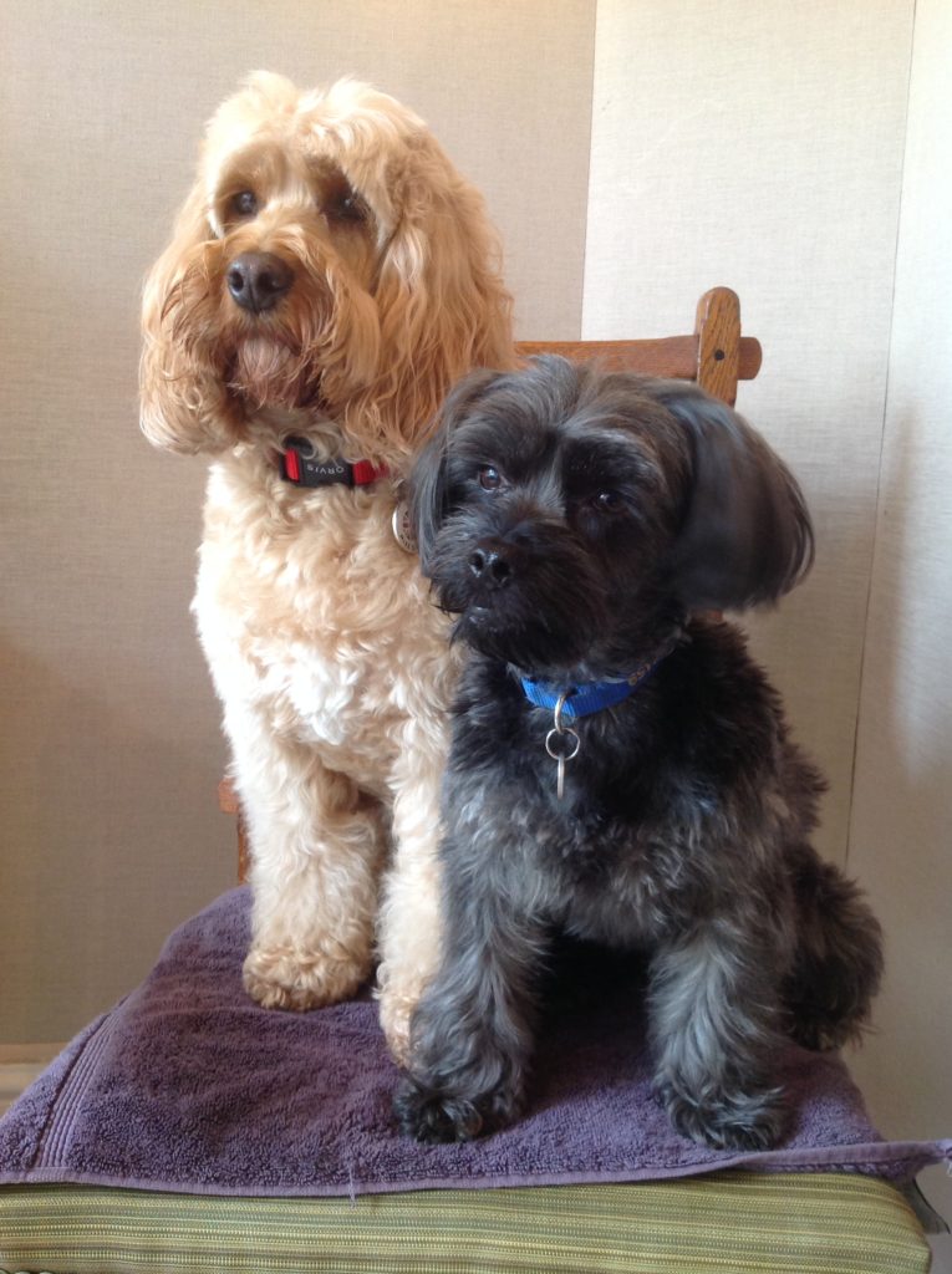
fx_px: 1287
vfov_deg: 52.7
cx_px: 476
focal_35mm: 35
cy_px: 637
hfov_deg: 40.6
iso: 100
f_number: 2.4
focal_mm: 4.28
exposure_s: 1/17
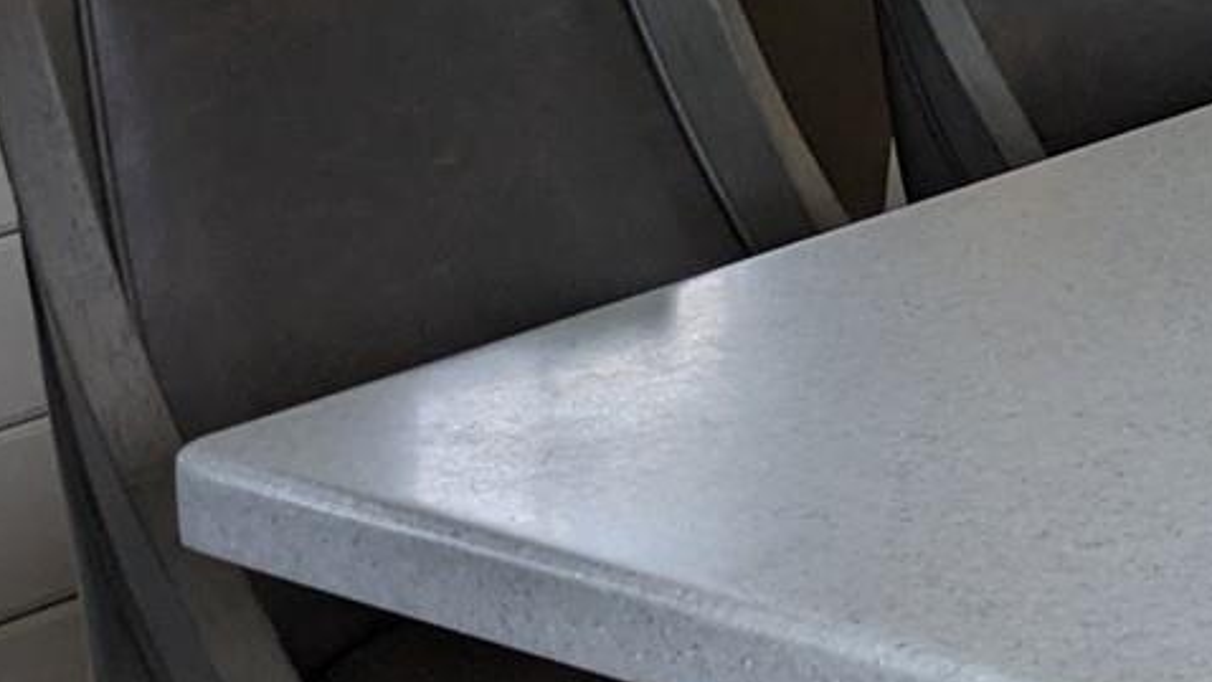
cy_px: -431
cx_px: 1772
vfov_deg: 9.3
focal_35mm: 126
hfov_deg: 15.8
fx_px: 4050
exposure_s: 1/190
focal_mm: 4.38
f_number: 1.73
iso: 60
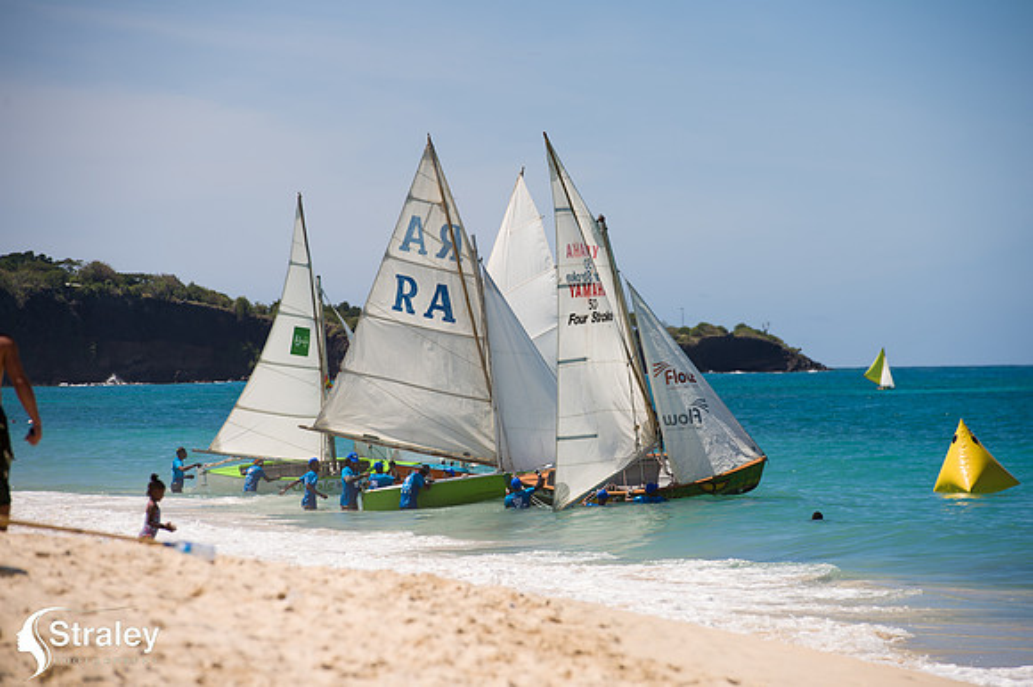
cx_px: 516
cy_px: 344
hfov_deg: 10.3
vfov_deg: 6.9
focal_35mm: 200
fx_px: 5735
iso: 100
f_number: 8
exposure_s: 1/640
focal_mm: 200
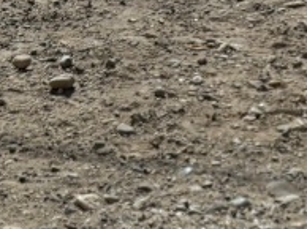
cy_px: 692
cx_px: 378
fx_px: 1426
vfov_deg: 7.9
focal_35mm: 161
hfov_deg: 12.0
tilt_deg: -41.7
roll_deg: +0.7
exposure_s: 1/7813
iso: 50
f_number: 1.6
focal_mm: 5.96
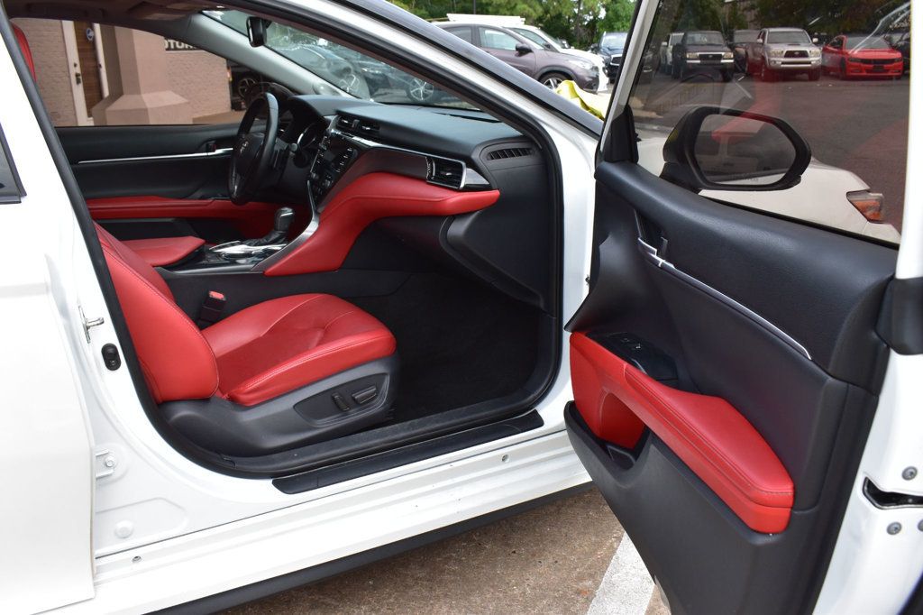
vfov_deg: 43.6
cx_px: 462
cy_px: 308
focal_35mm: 30
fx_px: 769
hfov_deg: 61.9
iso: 400
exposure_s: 1/160
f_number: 9
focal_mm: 20
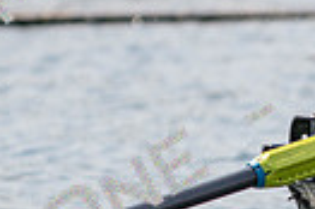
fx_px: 7760
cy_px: 102
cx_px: 611
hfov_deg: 2.3
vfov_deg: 1.5
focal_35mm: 888
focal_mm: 200
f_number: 5.6
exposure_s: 1/1600
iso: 200
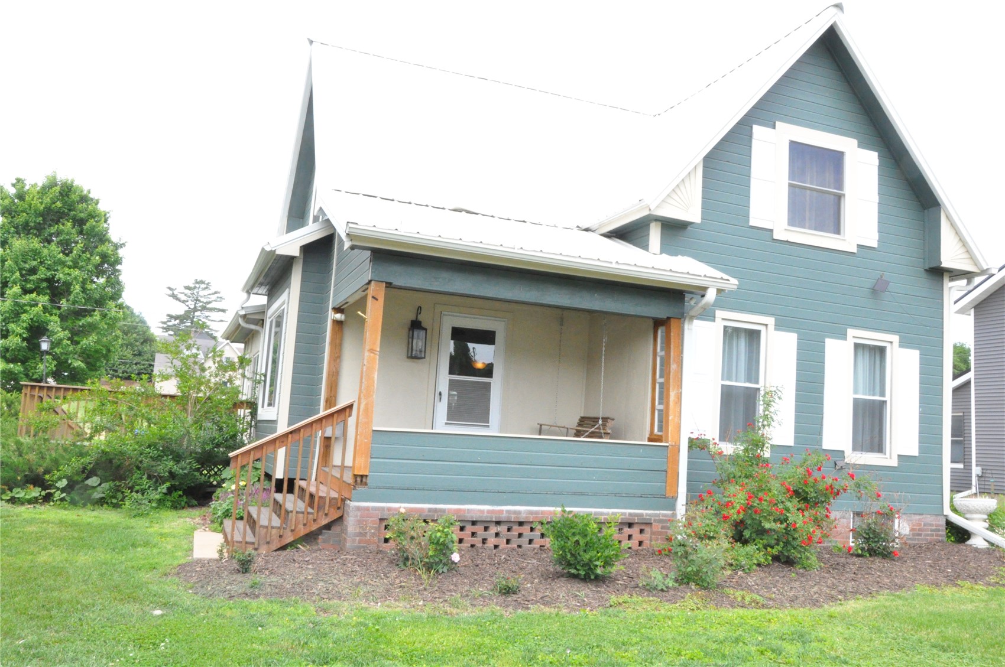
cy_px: 334
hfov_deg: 59.6
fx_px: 878
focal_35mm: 32
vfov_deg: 41.6
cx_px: 502
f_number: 25
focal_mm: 21
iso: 3200
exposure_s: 1/200
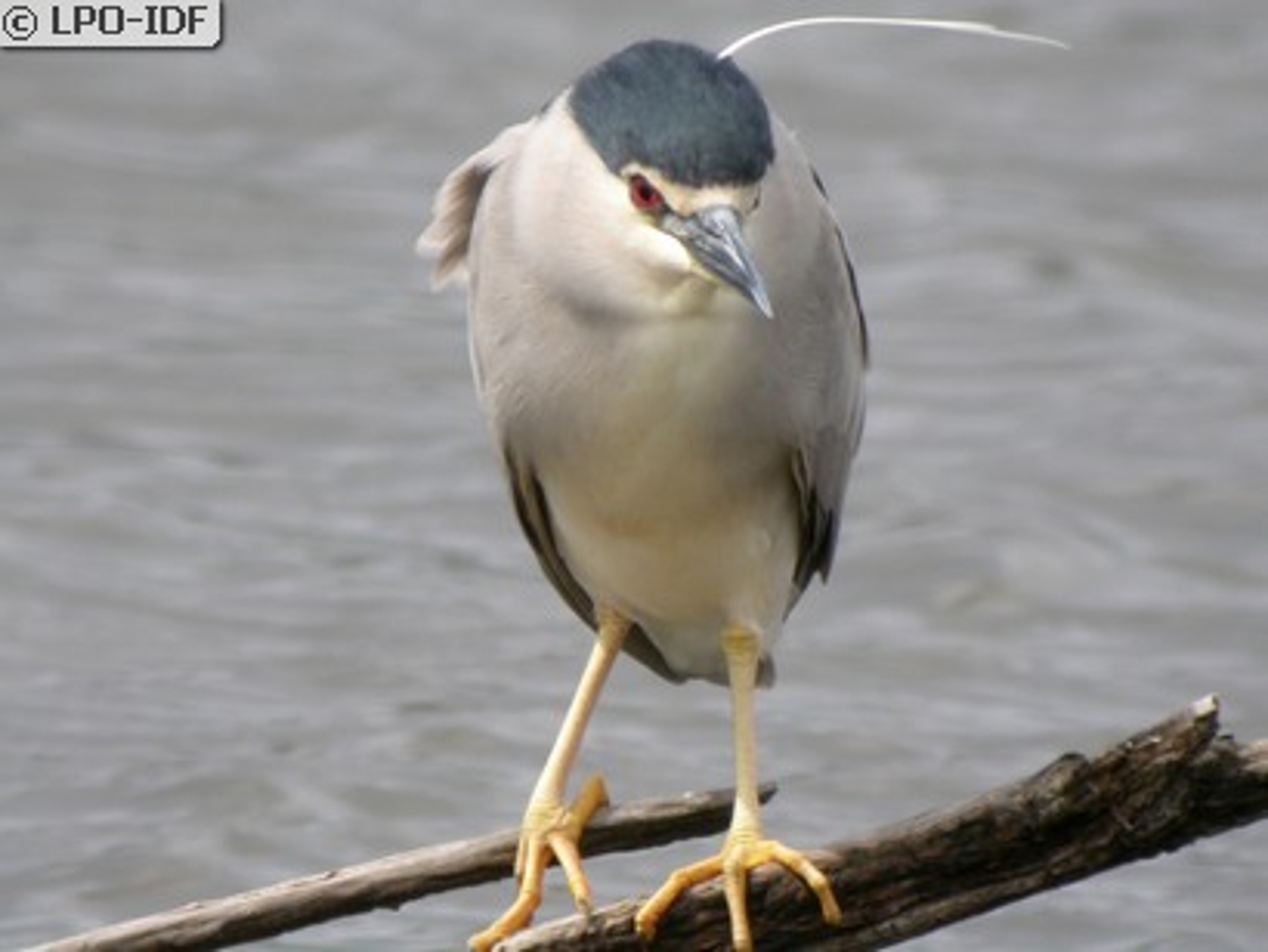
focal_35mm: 121
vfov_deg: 12.3
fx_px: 4435
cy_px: 476
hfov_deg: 16.3
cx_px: 634
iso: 100
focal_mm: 25.1
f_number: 4.4
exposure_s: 1/125
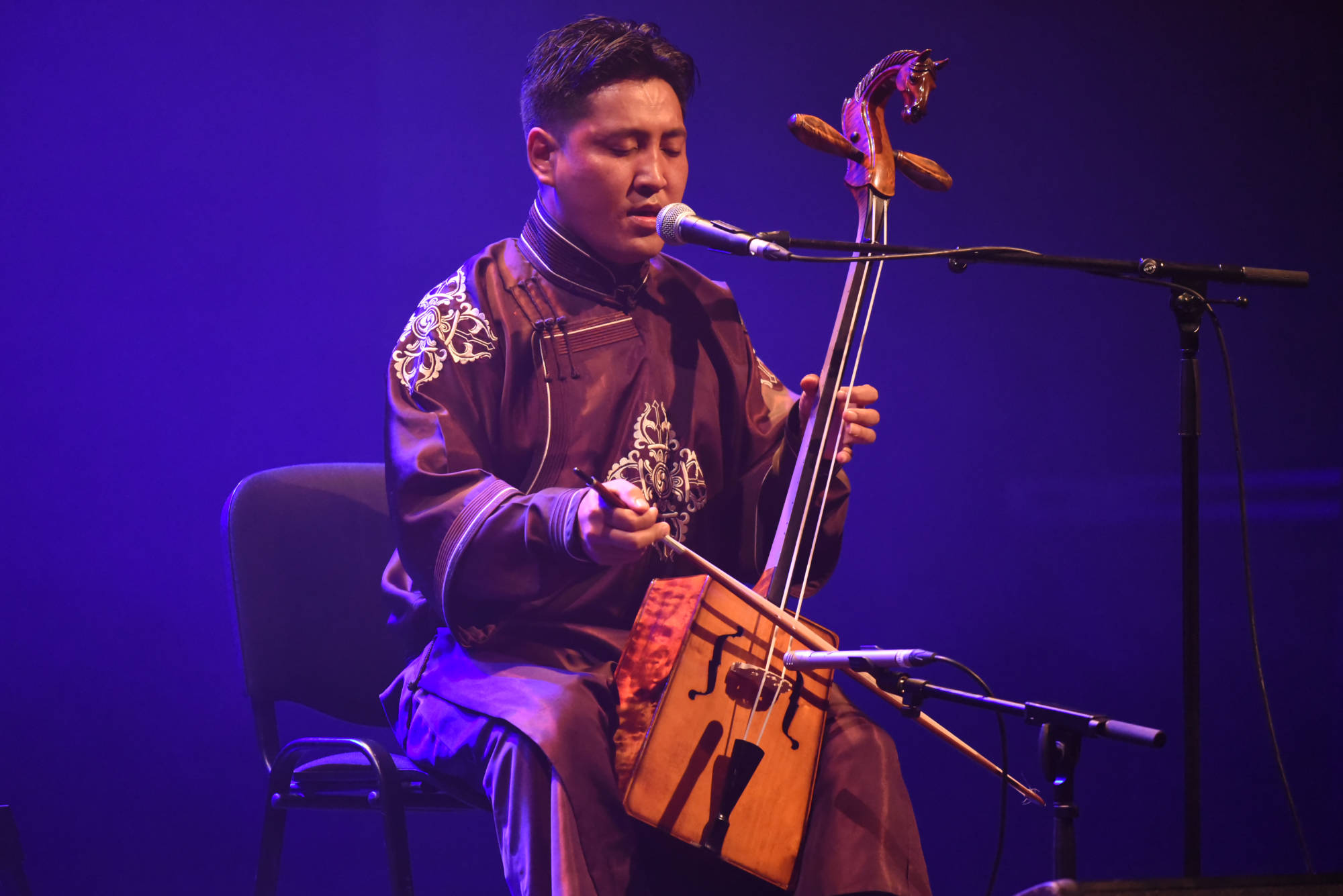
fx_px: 7463
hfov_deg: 10.3
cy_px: 448
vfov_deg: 6.9
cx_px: 672
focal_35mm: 200
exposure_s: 1/200
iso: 8000
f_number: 4
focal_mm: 200
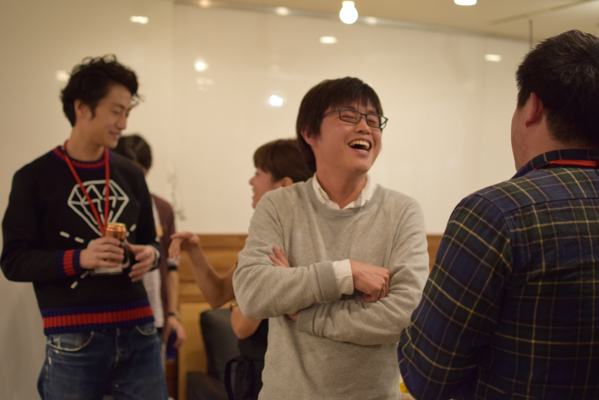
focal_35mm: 52
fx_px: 874
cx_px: 300
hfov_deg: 37.8
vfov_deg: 25.8
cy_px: 200
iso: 1000
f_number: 1.8
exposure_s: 1/160
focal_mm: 35
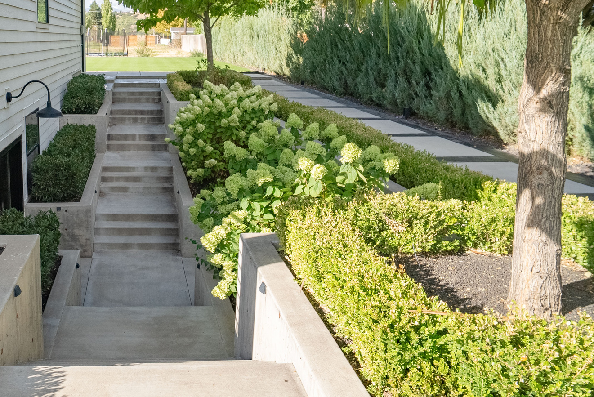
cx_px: 138
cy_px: 143
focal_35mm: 31
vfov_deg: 42.0
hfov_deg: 56.8
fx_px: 512
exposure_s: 1/500
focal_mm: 20
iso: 1000
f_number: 9
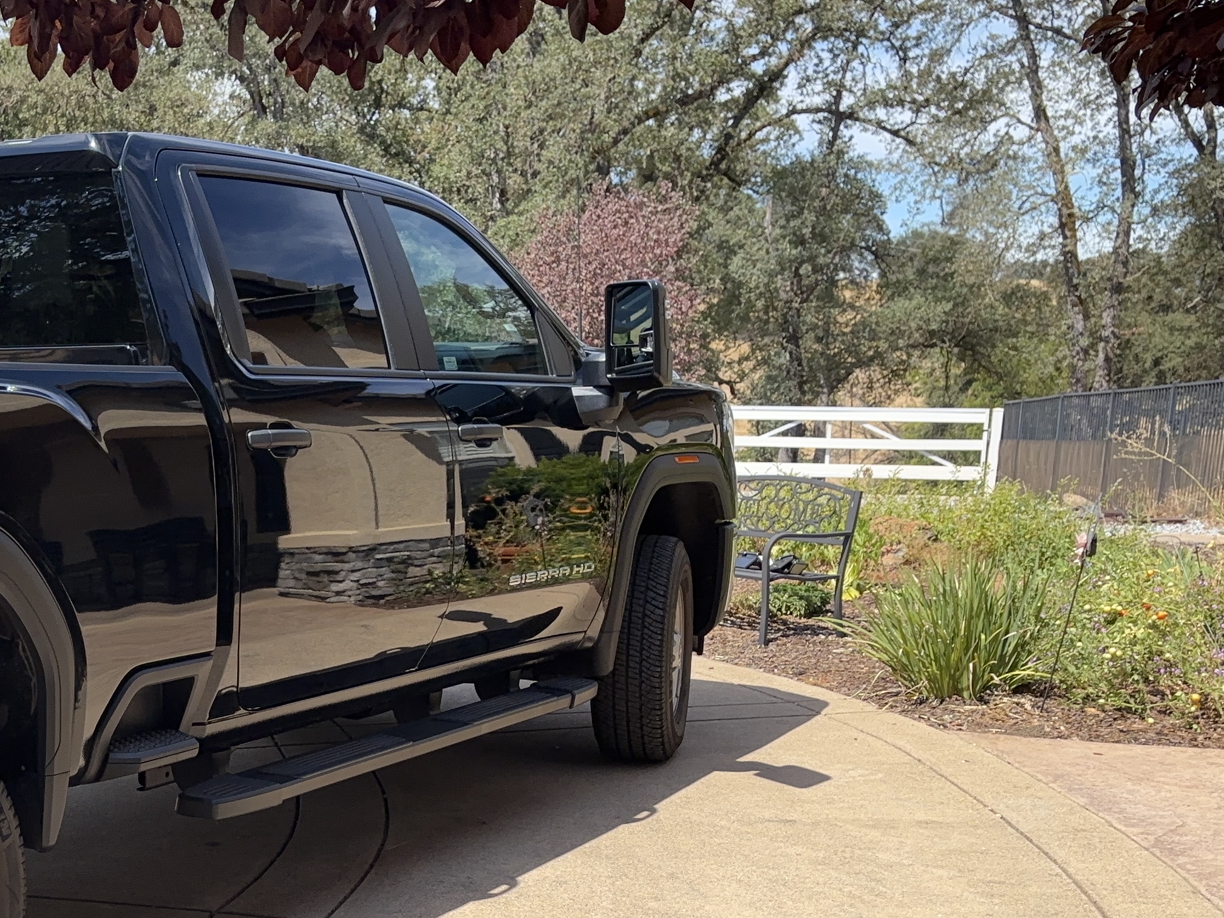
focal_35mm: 52
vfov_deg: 27.5
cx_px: 199
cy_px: 719
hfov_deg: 35.3
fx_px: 1839
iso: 50
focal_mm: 5.96
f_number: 1.6
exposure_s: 1/1695
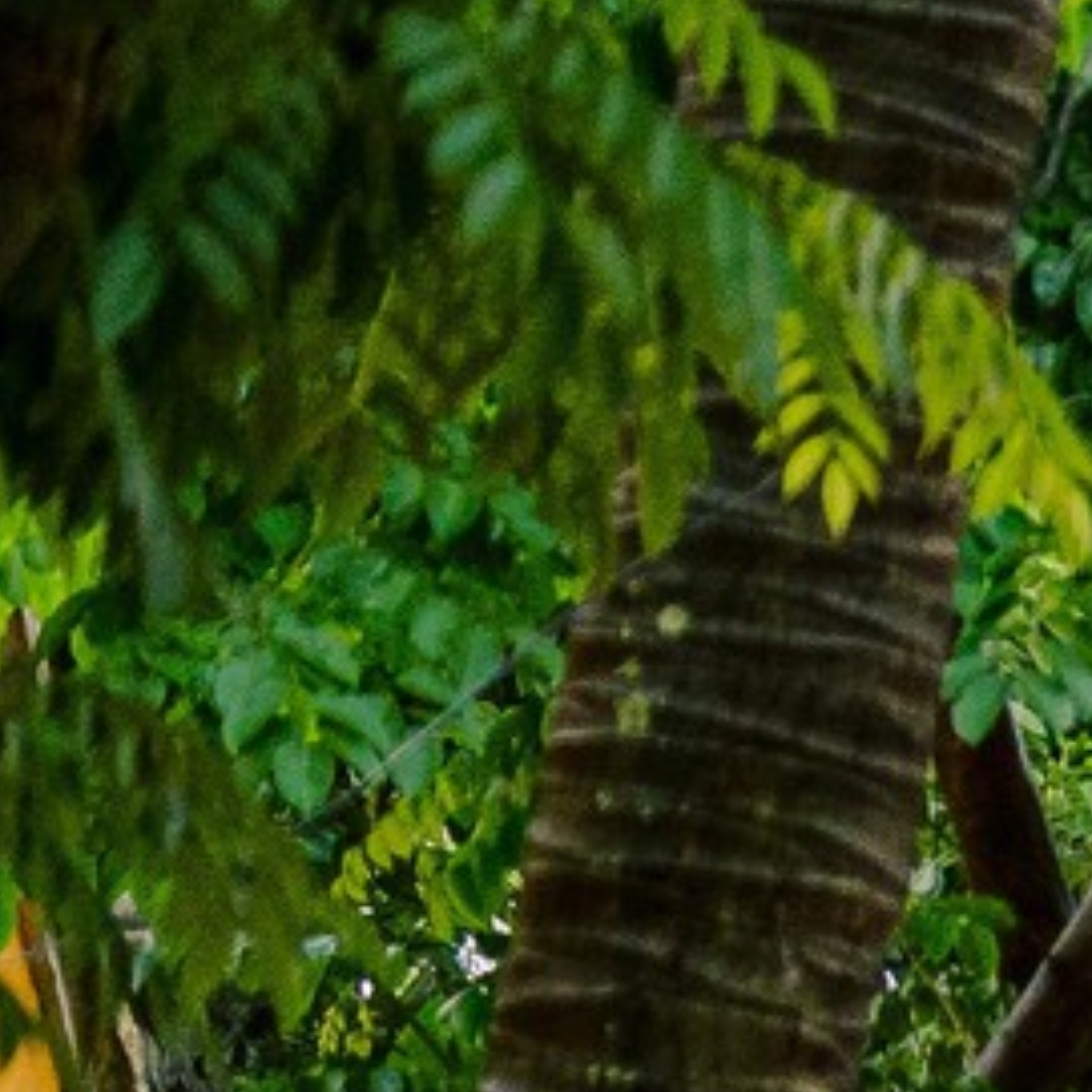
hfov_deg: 3.0
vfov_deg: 3.1
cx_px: 4356
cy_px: 2613
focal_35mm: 561
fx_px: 20022
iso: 1600
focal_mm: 70
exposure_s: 1/640
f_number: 2.8
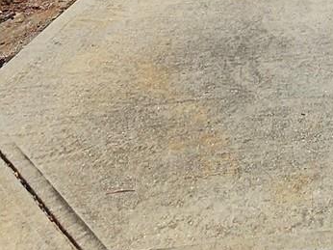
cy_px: -411
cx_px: 476
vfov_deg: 12.7
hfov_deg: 21.8
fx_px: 740
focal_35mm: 77
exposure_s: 1/4654
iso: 50
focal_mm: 2.2
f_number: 2.2
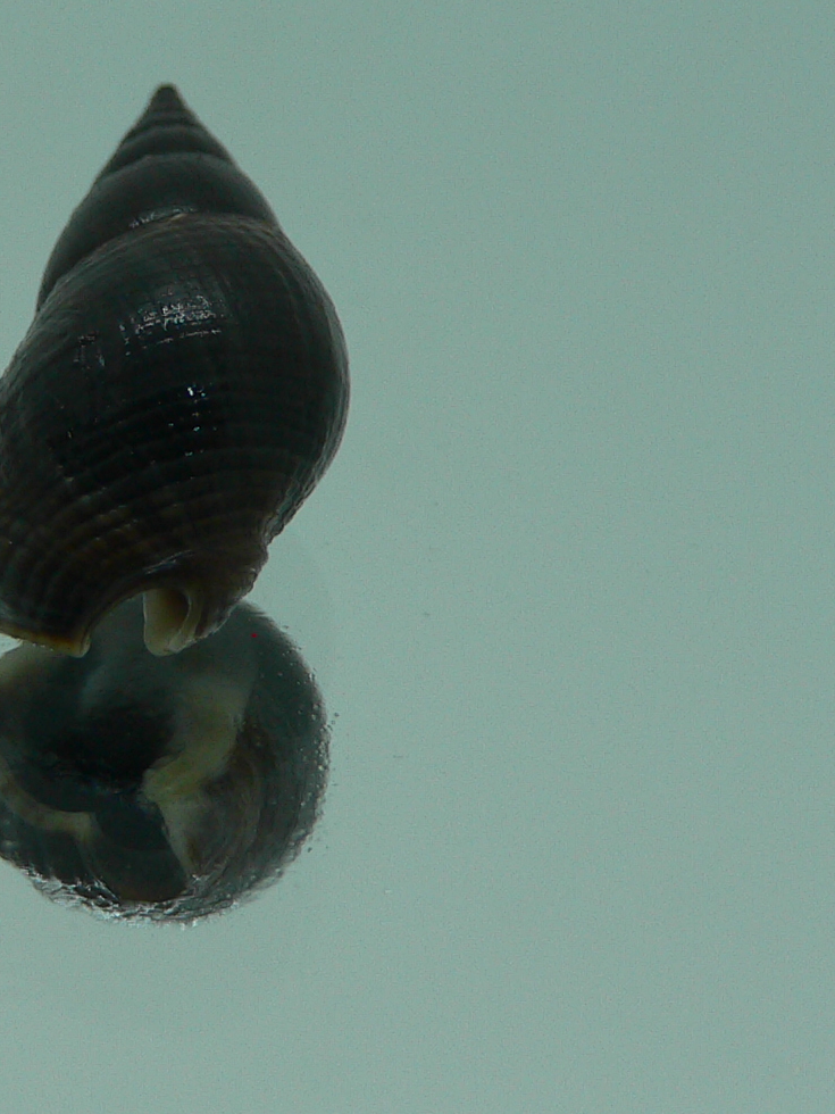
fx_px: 2316
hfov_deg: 20.1
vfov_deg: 27.0
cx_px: 126
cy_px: 466
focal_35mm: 72
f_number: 2.8
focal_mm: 4.6
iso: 80
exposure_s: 1/80
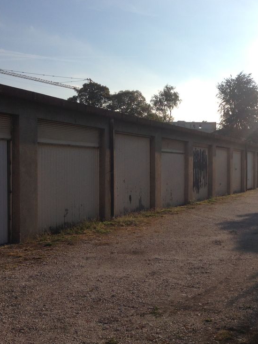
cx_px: 187
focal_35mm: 45
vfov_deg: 42.1
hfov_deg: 31.7
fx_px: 447
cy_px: 173
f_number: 2.4
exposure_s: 1/2463
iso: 50
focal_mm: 4.13
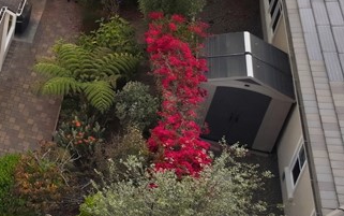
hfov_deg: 21.2
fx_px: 760
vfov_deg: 16.1
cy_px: 60
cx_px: -181
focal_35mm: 81
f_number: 2.8
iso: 320
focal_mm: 12.3
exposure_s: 1/15
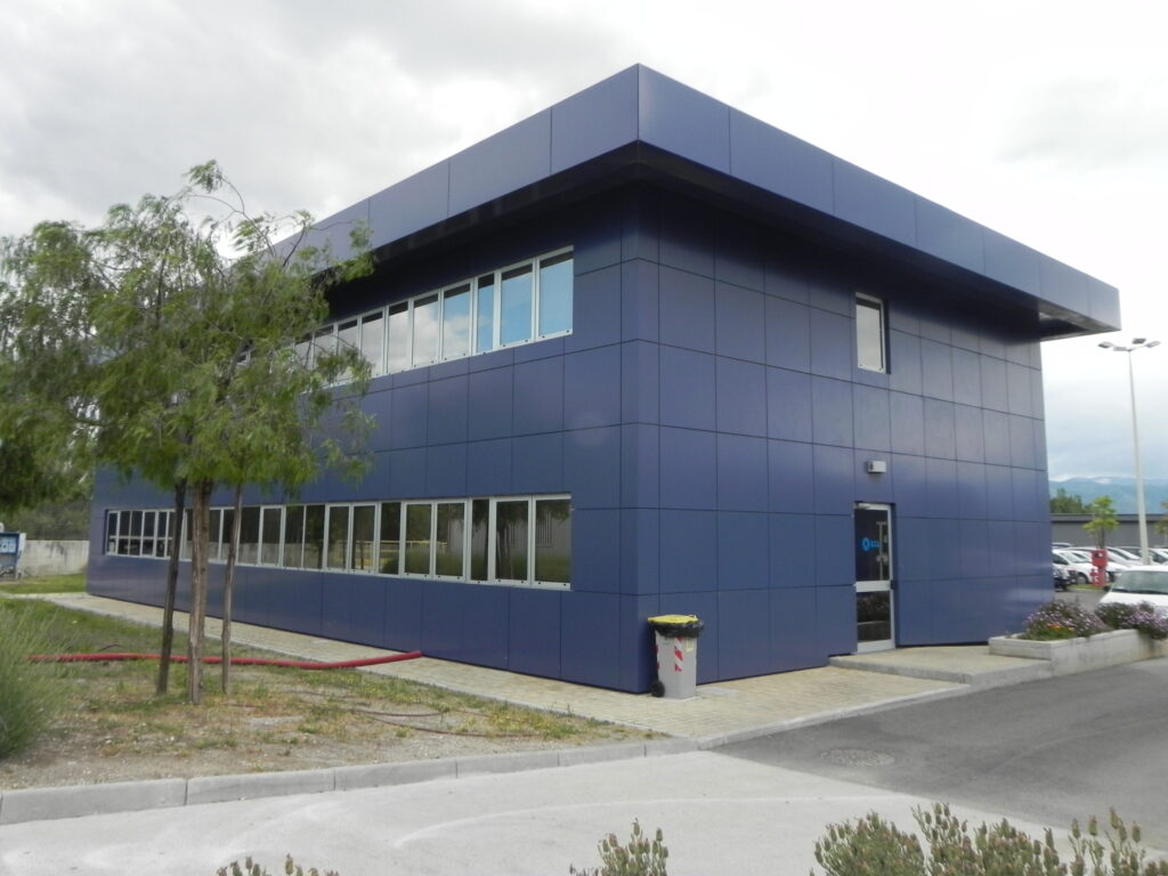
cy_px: 438
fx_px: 979
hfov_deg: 61.7
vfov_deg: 48.2
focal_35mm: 29
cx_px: 584
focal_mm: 5.2
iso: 160
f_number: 6.3
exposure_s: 1/258
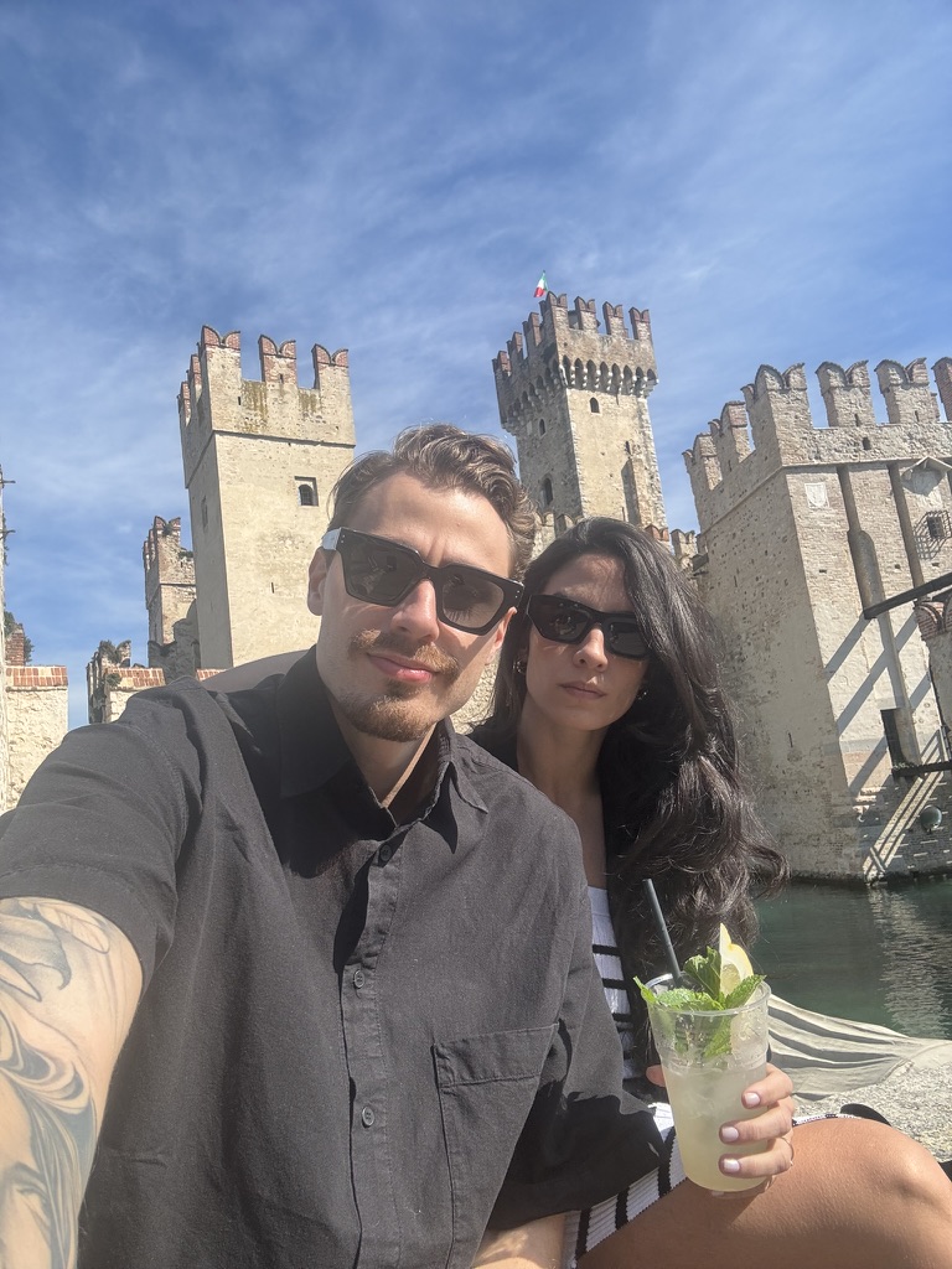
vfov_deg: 73.9
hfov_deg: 58.9
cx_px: 476
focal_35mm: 23
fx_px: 843
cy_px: 634
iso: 25
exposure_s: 1/844
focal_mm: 2.69
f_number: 1.9
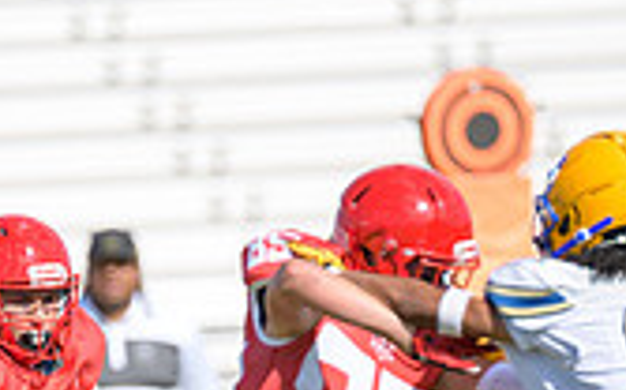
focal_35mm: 1063
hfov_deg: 2.0
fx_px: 18117
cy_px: 639
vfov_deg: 1.2
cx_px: 184
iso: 200
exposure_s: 1/3200
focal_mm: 300
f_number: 2.8
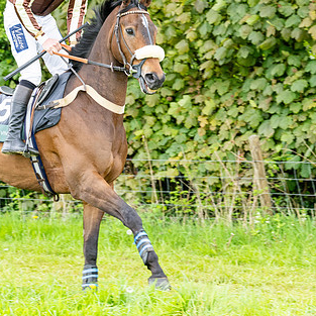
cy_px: 109
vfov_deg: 7.1
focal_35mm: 248
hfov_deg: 7.0
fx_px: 2561
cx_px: 59
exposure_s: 1/400
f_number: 5
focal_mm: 102
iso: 400
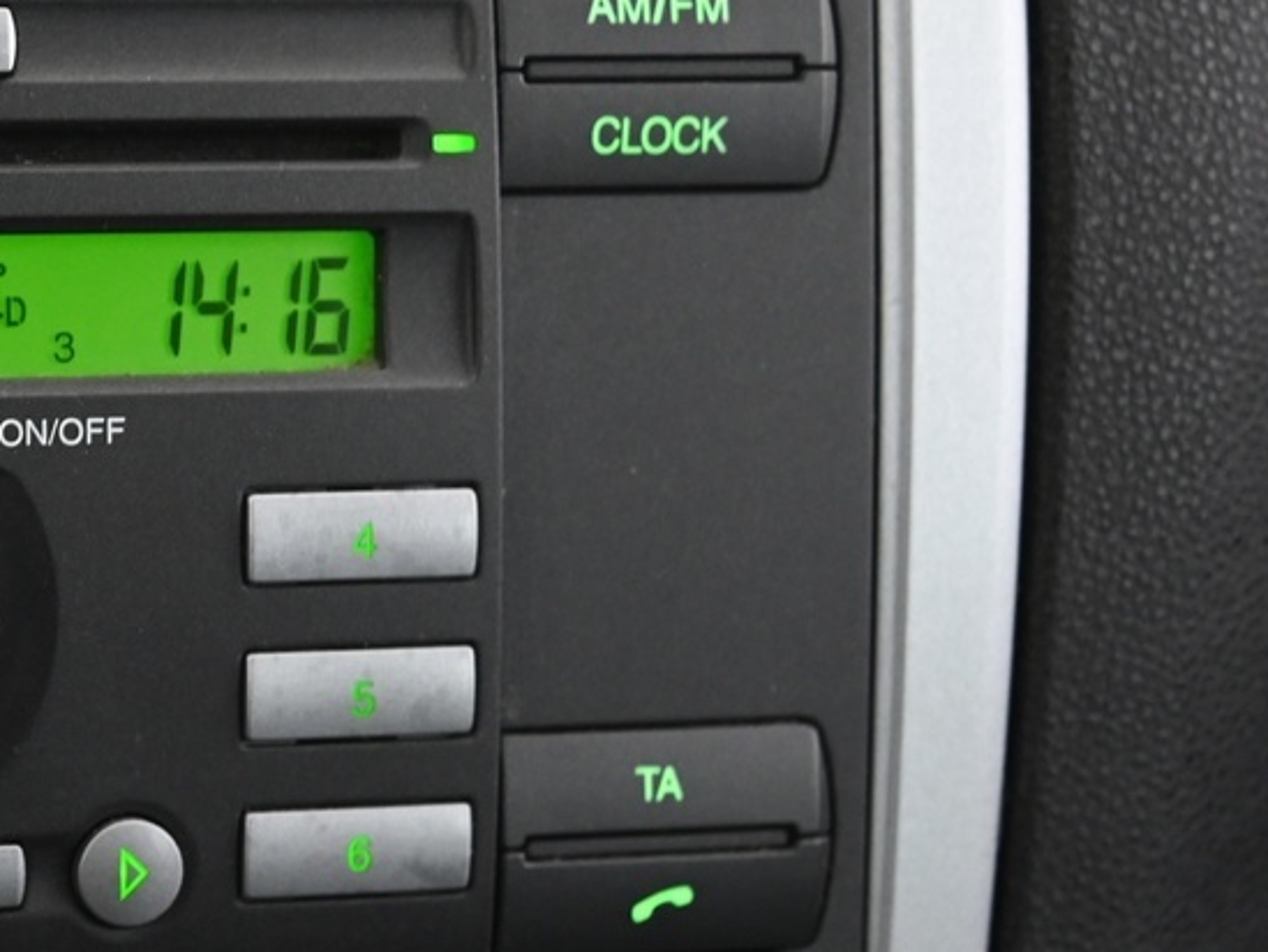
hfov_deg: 15.2
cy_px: 783
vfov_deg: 11.8
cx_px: -279
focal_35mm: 125
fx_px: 4580
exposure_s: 1/13
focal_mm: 44
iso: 2000
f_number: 4
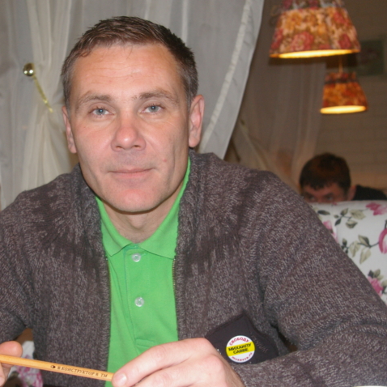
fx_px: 844
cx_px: 118
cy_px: 205
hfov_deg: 25.6
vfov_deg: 25.8
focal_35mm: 67
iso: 800
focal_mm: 31
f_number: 5.6
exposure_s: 1/45
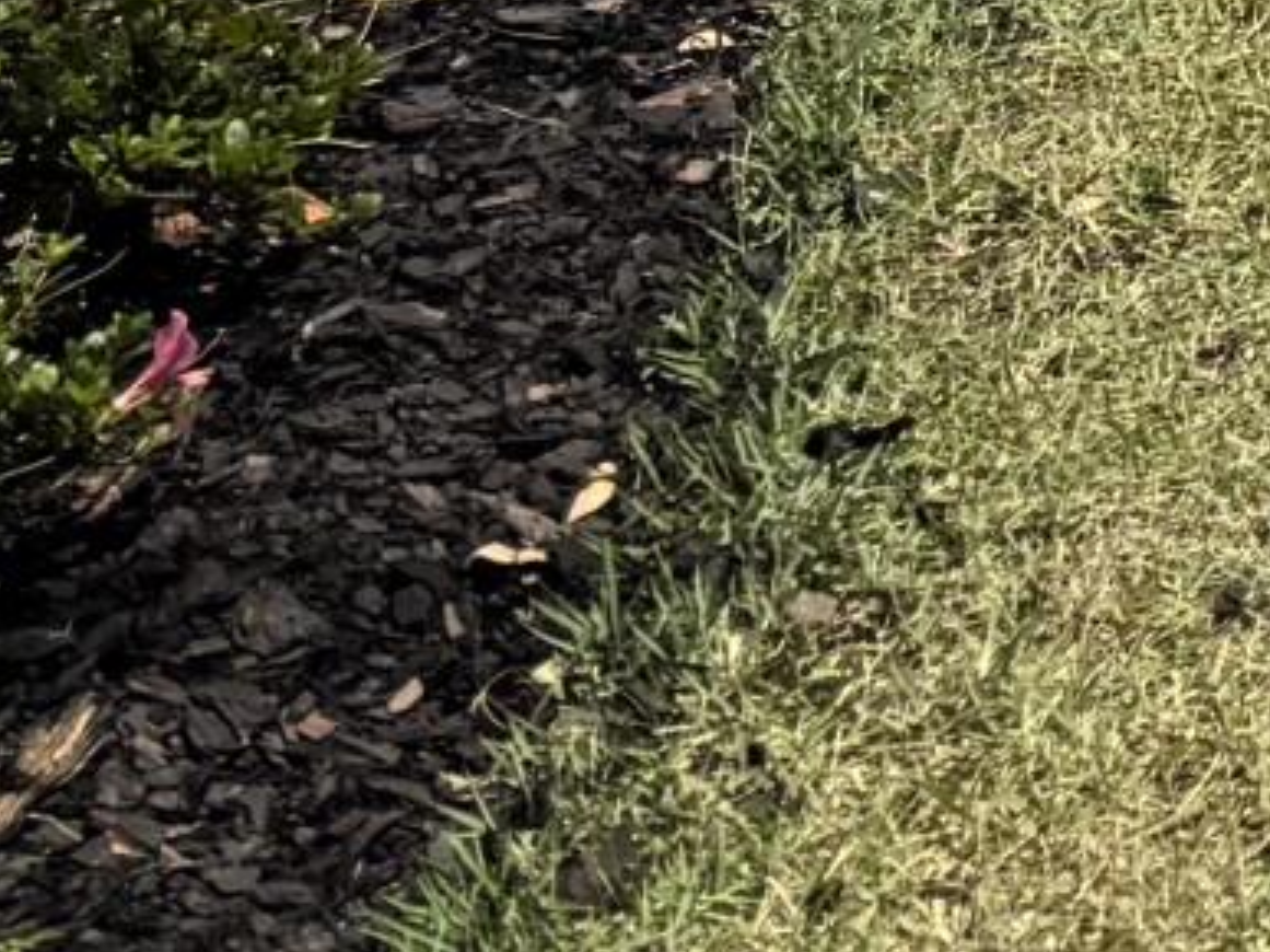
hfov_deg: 8.5
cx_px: 4050
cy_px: -2387
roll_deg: -1.3
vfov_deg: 6.8
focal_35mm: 186
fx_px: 6822
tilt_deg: -3.8
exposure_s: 1/4608
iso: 80
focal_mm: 6.76
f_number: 1.78
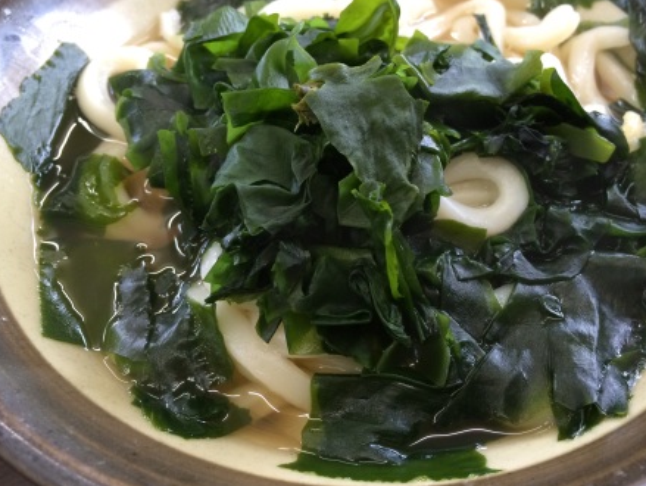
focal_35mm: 33
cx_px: 337
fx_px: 616
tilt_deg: -50.1
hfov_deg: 55.3
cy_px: 217
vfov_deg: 42.9
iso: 125
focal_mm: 4.15
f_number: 2.2
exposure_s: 1/30
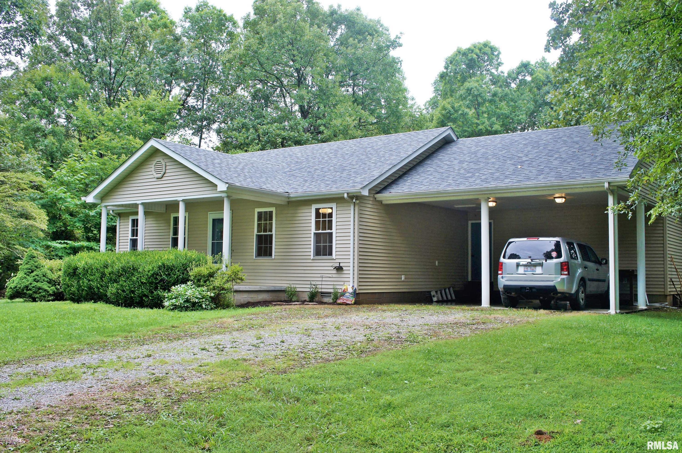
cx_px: 341
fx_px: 653
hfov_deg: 55.1
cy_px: 226
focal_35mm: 34
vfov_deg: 38.3
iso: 200
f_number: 5.6
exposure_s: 1/100
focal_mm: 23
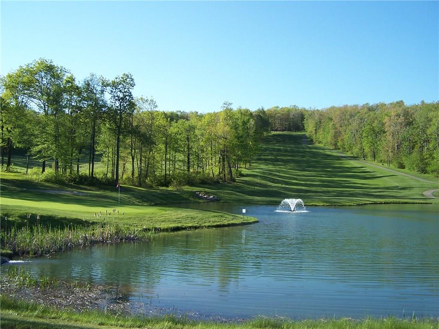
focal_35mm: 38
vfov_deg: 37.7
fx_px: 482
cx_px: 220
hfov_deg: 49.0
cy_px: 164
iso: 80
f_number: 2.8
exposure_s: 1/750
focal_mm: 6.3
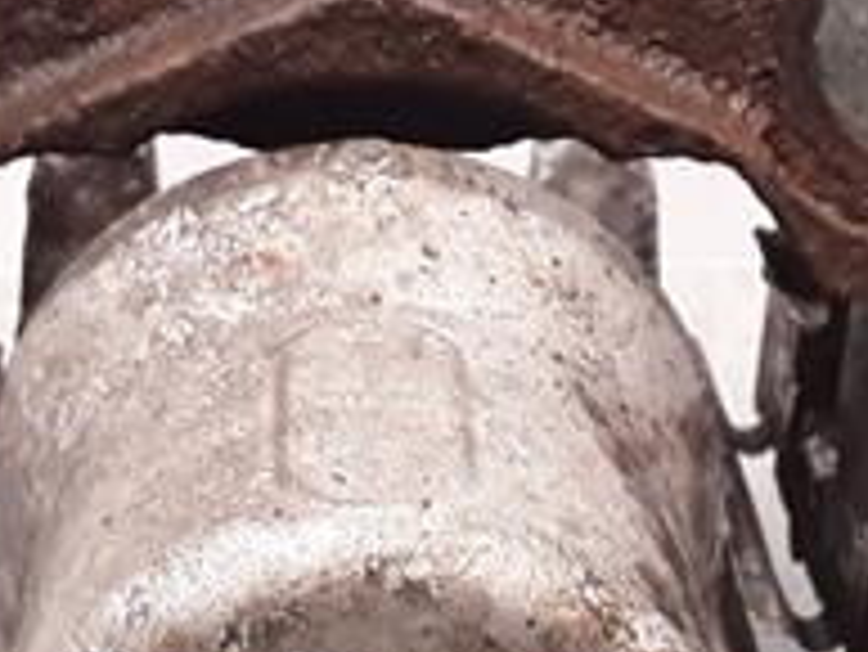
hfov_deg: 21.0
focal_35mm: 93
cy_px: 504
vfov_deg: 15.8
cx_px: 310
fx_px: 2333
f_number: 1.9
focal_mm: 2.91
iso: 80
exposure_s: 1/50
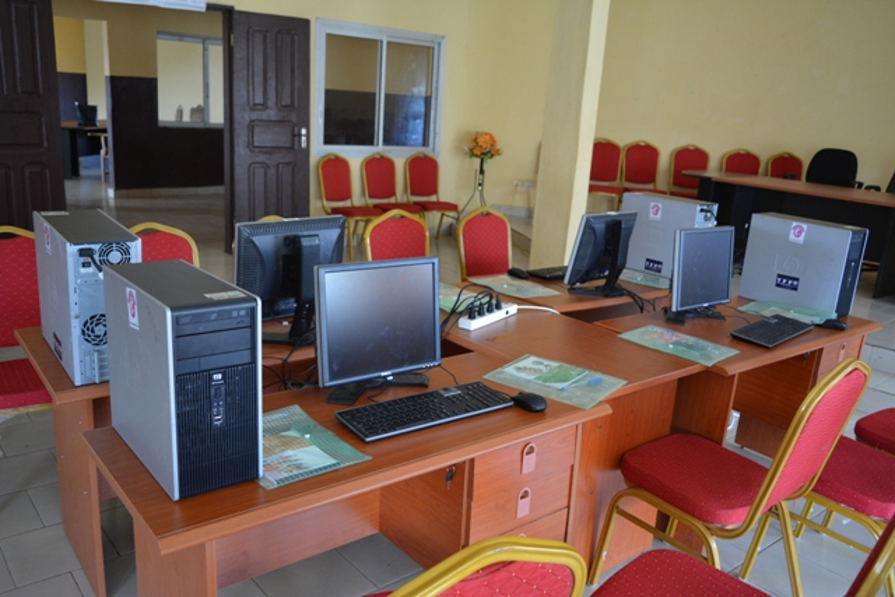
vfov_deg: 43.6
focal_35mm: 30
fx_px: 746
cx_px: 448
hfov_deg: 61.9
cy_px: 298
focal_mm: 20
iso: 1250
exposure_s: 1/30
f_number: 3.8
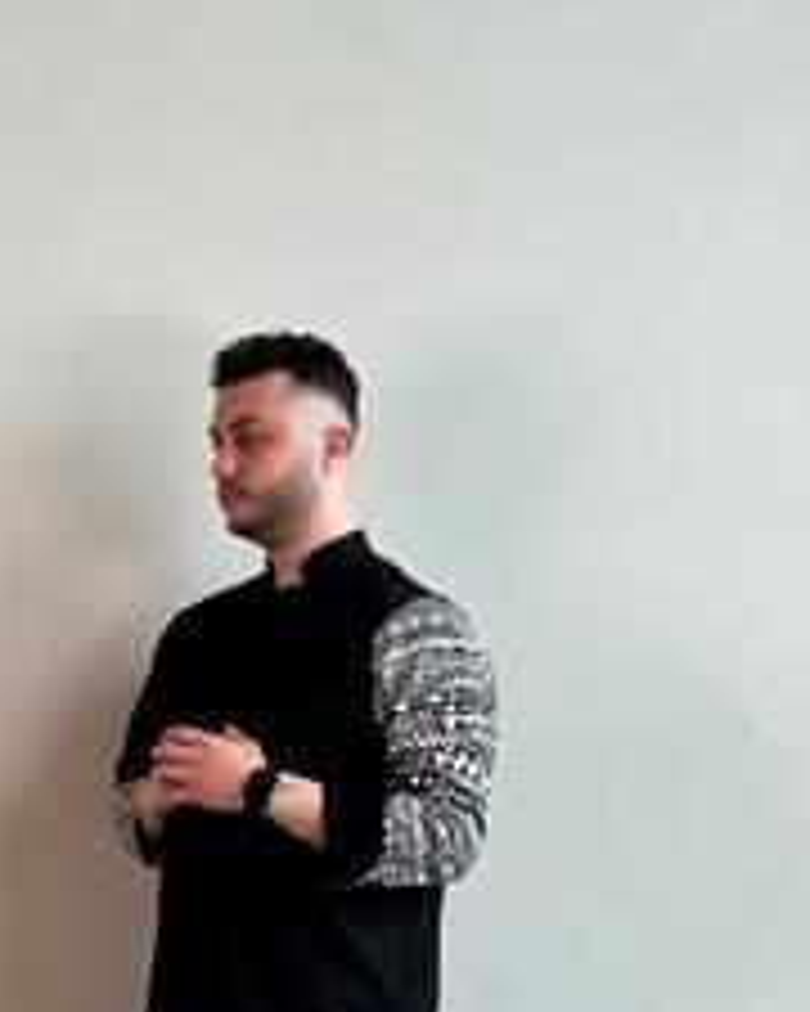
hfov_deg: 17.8
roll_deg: +0.2
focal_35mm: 86
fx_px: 2577
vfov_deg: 21.9
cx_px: 324
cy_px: 848
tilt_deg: -0.5
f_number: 1.78
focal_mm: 6.86
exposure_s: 1/100
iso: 64
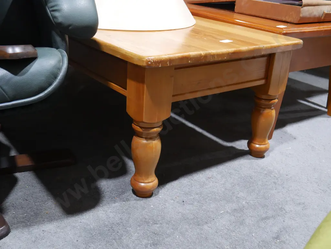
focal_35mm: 40
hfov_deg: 46.8
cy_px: 124
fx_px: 383
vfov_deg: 36.0
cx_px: 166
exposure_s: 1/60
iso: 1000
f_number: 4.5
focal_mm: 20
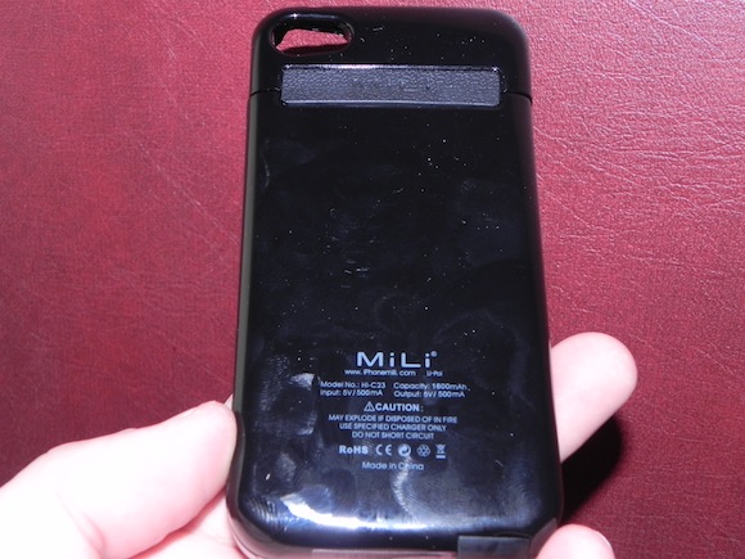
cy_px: 280
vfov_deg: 25.2
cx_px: 372
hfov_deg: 33.2
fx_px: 1248
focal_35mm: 58
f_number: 4
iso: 160
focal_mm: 10.3
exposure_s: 1/125
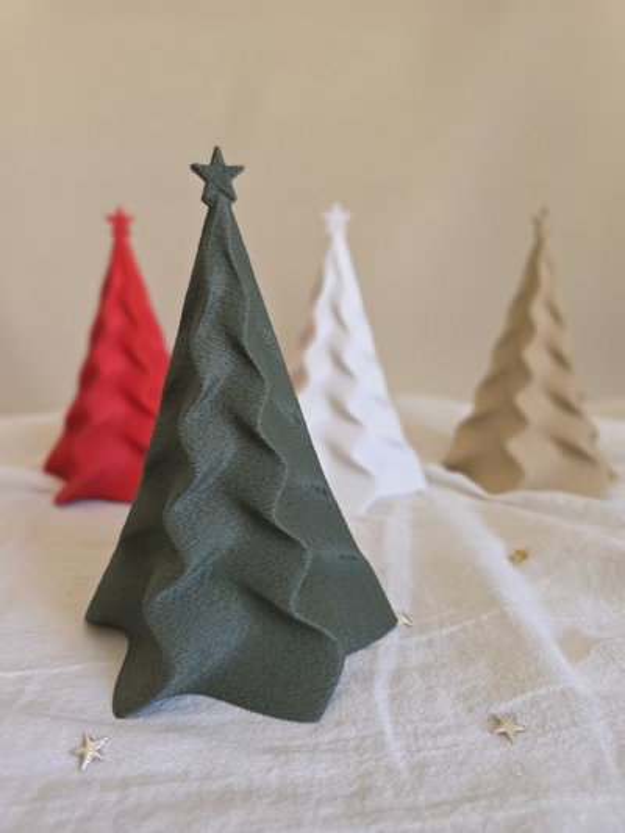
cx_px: 312
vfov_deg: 73.9
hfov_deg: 58.9
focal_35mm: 23
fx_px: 553
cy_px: 416
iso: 200
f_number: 1.7
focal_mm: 6.3
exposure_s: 1/180
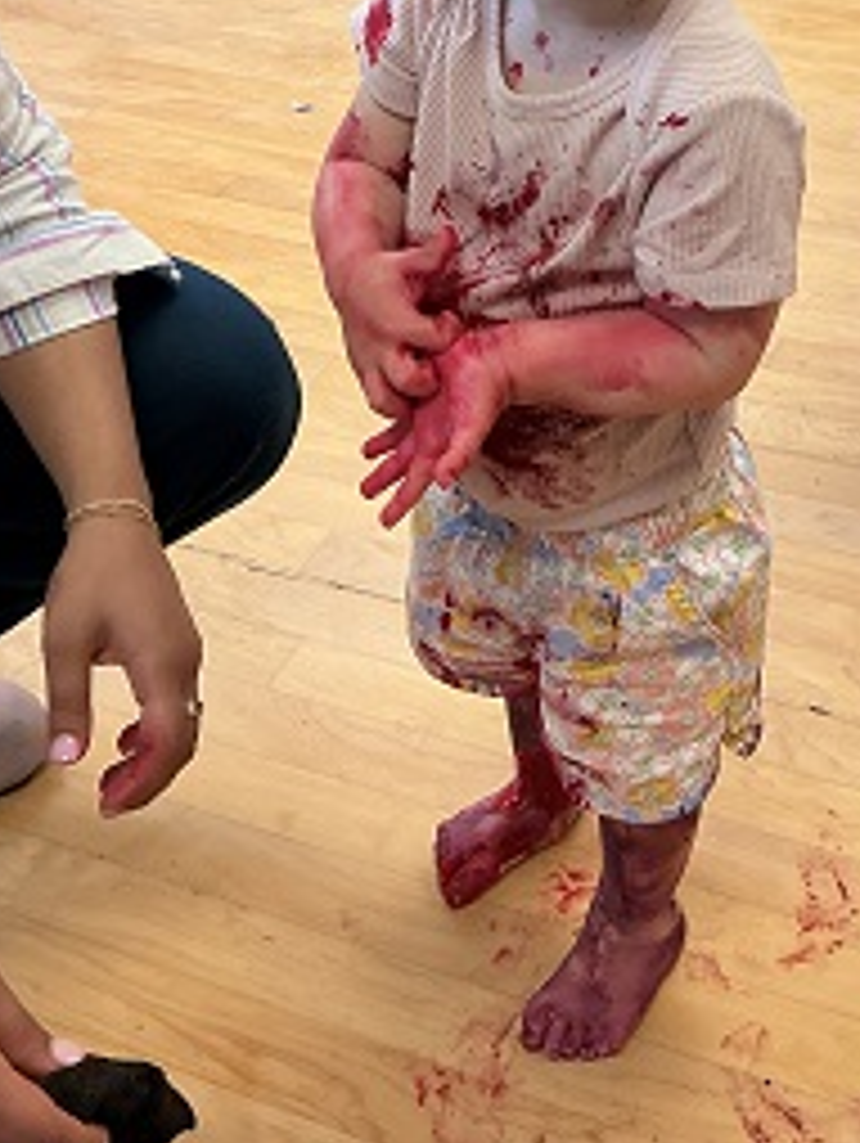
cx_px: 556
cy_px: 184
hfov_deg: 25.6
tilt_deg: -27.8
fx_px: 1885
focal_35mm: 57
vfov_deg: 32.6
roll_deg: +2.4
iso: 80
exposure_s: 1/60
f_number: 1.8
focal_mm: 3
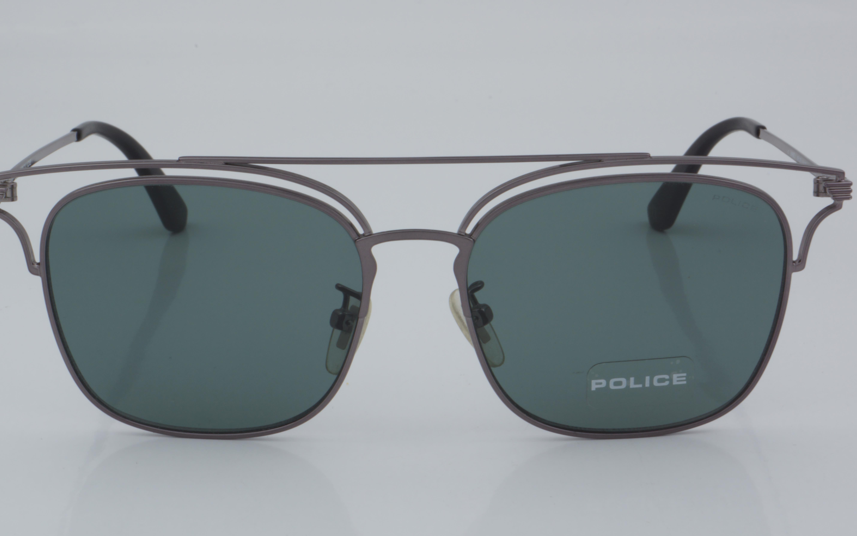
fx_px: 1868
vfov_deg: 16.3
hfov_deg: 25.8
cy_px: 275
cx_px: 413
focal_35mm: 80
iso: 100
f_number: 32
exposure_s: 1/4
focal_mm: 50
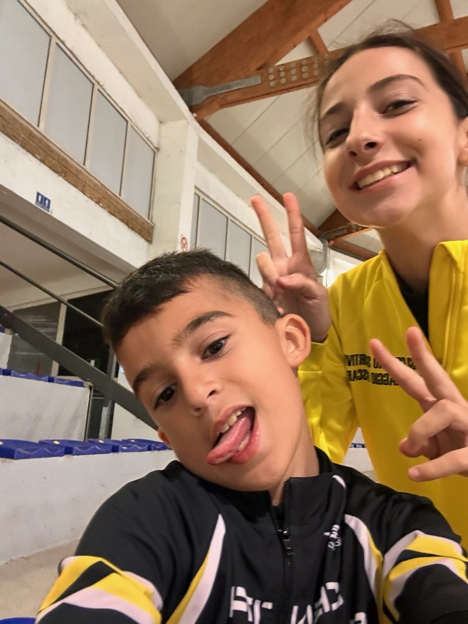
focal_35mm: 30
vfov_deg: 60.0
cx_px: 234
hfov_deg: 46.8
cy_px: 312
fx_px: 541
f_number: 1.9
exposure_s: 1/33
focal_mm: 2.69
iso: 320
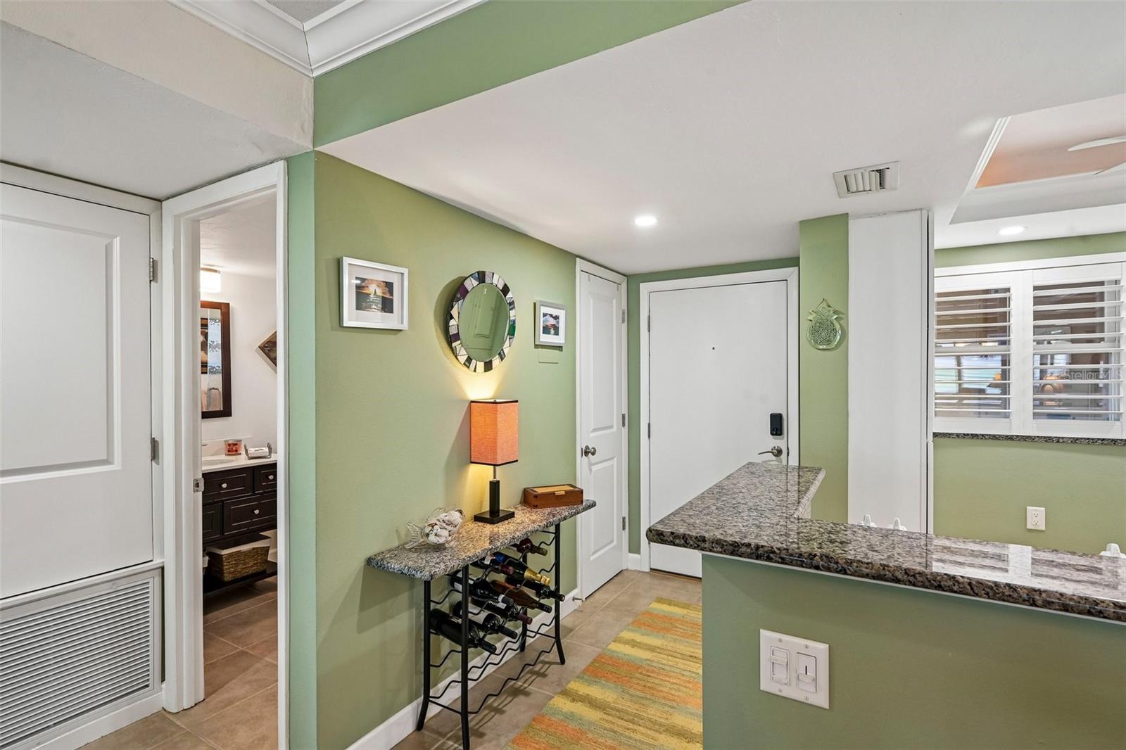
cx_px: 563
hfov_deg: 93.3
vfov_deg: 70.4
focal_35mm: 17
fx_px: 532
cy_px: 375
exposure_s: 1/13
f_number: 8
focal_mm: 17
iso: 400
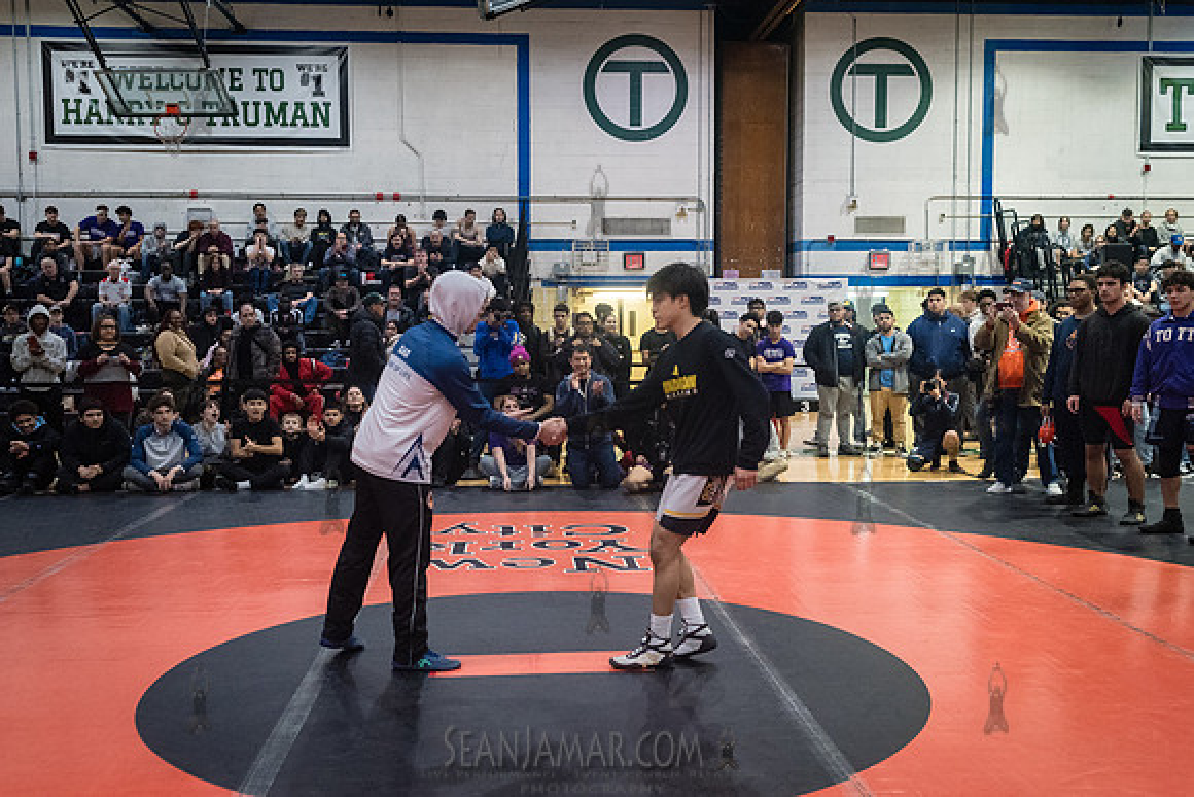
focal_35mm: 36
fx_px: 1190
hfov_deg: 53.3
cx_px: 597
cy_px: 398
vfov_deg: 37.0
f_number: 4
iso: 8000
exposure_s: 1/400
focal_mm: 35
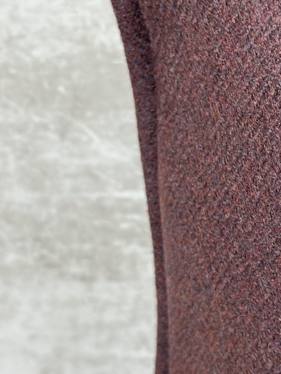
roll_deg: +1.7
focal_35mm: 104
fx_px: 1126
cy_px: 178
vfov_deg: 18.9
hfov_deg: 14.0
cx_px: 283
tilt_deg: -23.1
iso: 125
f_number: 1.78
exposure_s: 1/120
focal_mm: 6.86
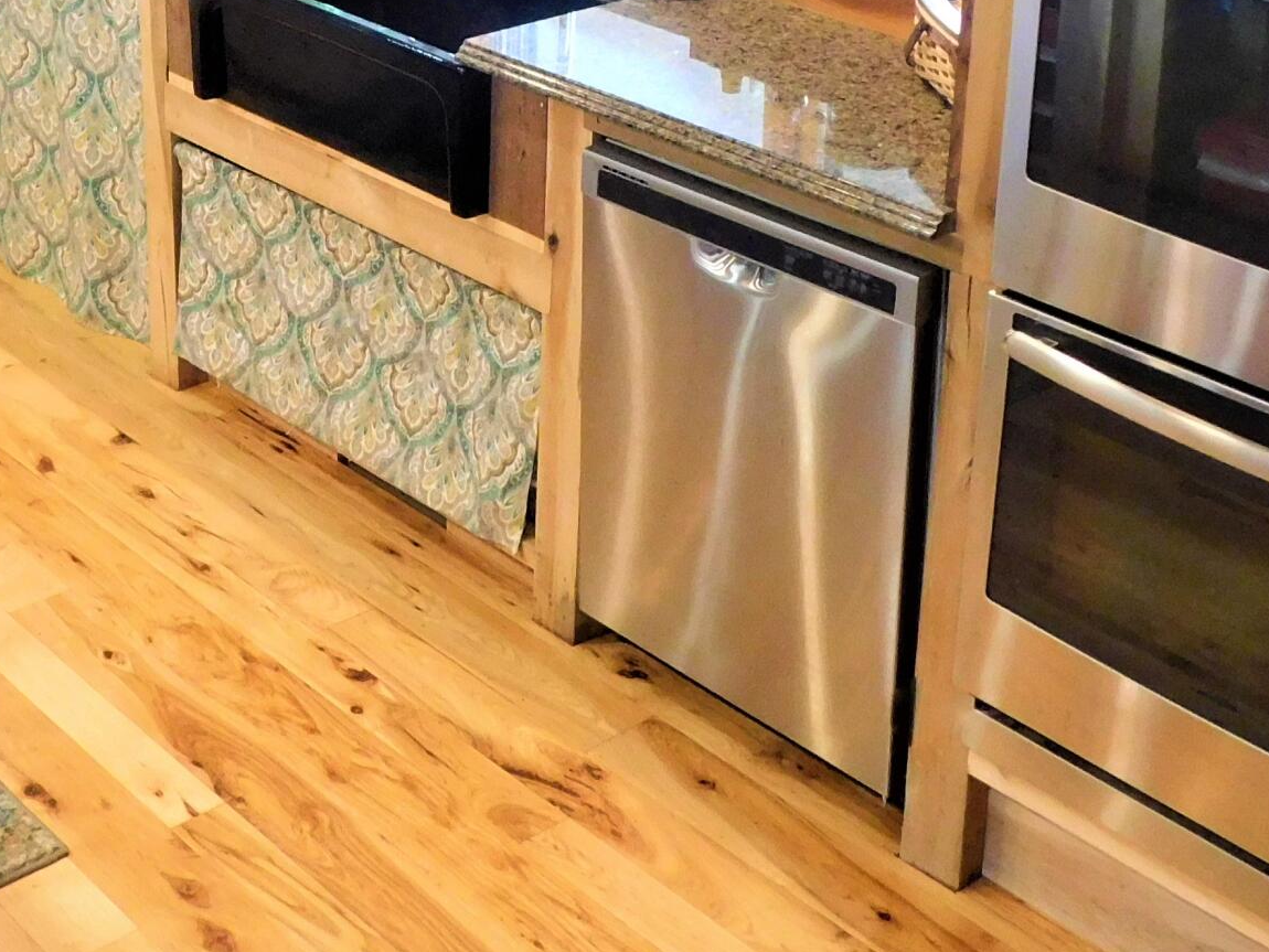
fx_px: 2200
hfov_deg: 31.6
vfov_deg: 23.2
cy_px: -44
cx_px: 319
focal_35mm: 60
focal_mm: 4
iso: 400
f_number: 3
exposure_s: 1/15
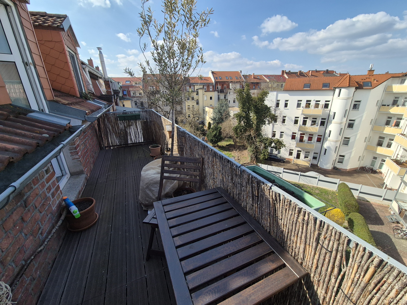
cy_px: 152
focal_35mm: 13
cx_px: 204
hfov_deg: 106.2
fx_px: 153
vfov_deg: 89.9
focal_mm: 2.2
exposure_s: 1/1832
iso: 50
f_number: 2.2
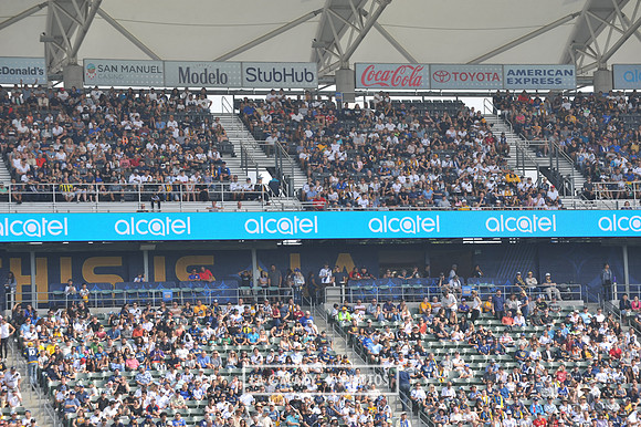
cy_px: 214
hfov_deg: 13.3
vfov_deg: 8.8
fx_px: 2758
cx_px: 320
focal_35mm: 155
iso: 200
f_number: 8
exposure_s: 1/250
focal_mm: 155
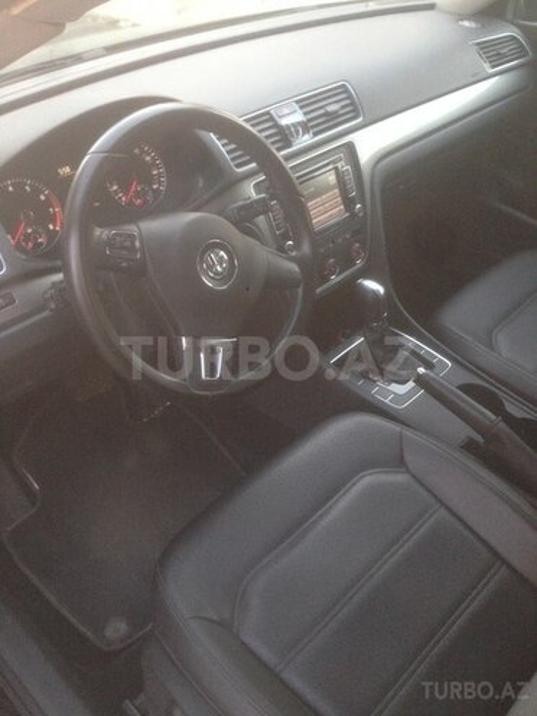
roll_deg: +0.6
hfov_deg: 42.9
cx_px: 268
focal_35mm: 33
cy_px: 358
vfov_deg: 55.4
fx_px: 683
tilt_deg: -37.5
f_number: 2.4
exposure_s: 1/20
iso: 200
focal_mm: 4.12
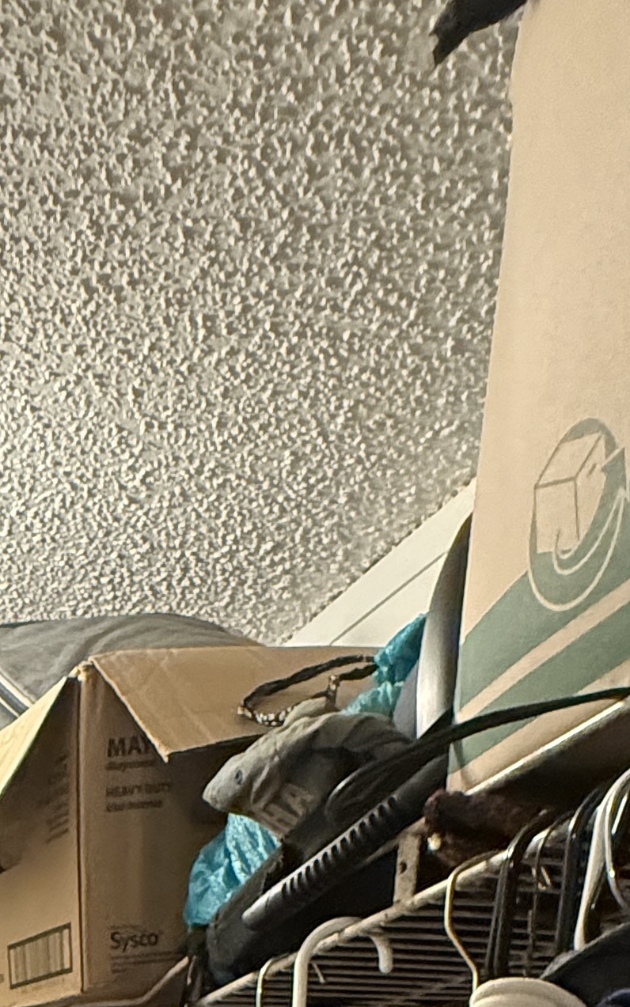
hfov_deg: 23.9
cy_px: 1524
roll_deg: -0.8
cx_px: -202
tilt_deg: -12.2
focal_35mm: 47
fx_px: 1291
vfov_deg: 27.9
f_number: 2.2
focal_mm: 2.22
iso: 640
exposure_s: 1/60
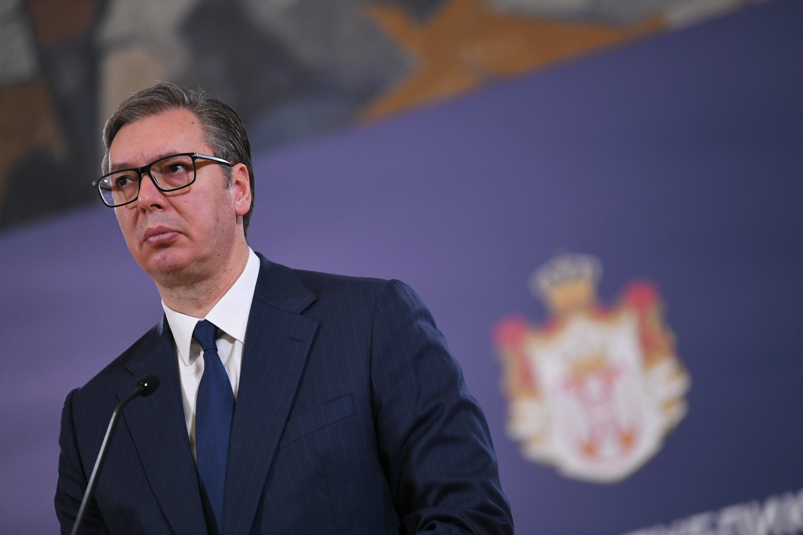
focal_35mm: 180
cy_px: 268
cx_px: 402
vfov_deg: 7.6
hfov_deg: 11.4
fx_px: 4015
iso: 2500
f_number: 3.2
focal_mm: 180
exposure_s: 1/250
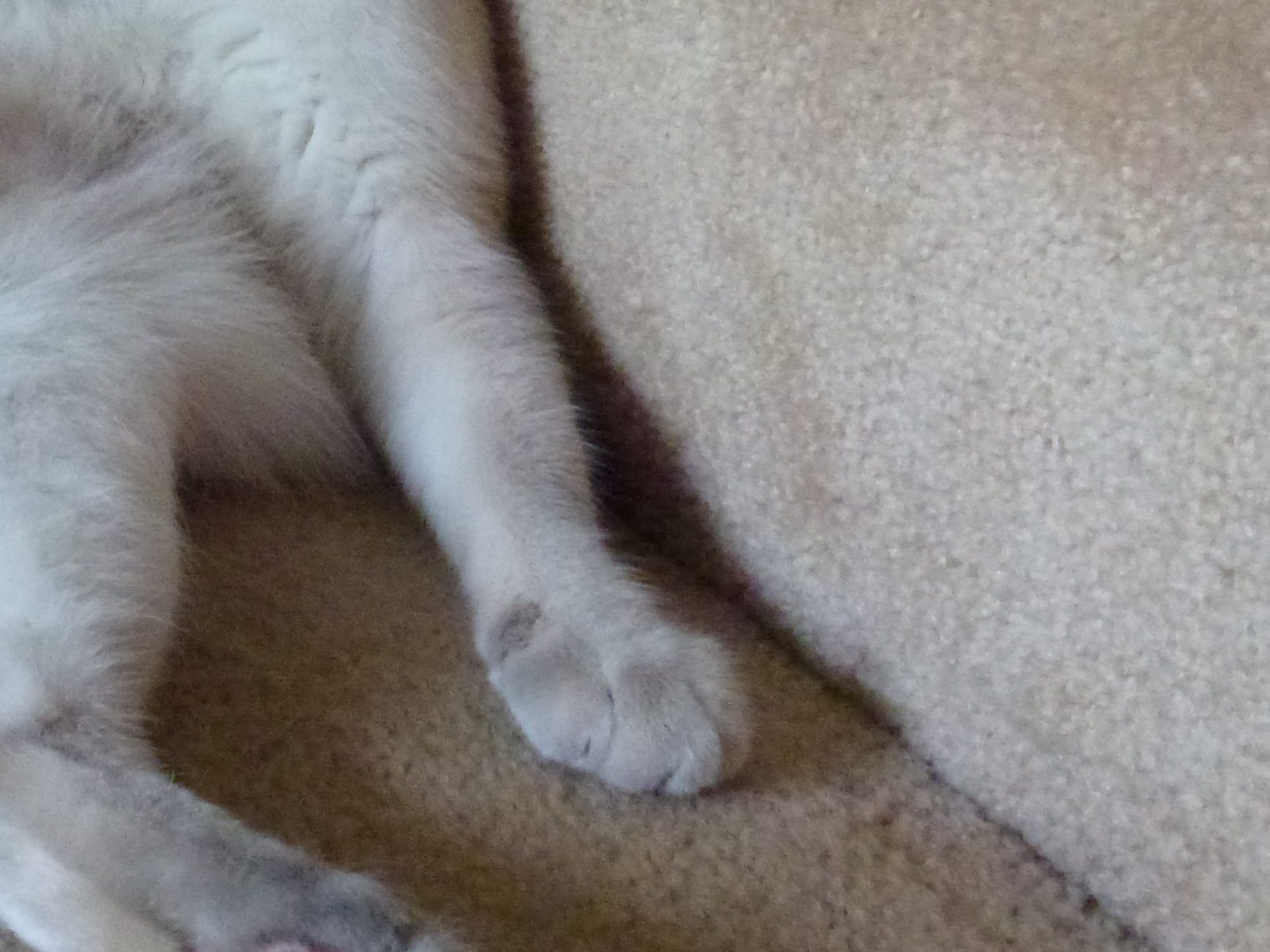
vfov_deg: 25.9
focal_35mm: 55
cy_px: 131
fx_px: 2018
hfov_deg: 30.8
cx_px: -155
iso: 800
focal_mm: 4.3
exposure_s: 1/20
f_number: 3.3
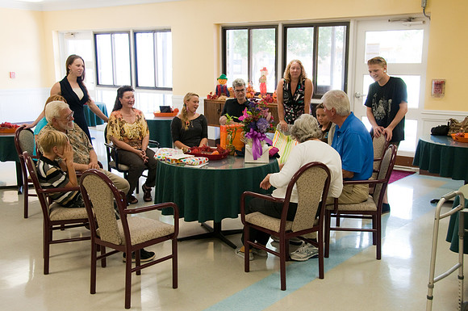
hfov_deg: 46.5
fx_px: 545
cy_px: 156
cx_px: 234
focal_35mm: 42
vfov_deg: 31.8
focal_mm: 28
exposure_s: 1/50
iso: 640
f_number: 4.5
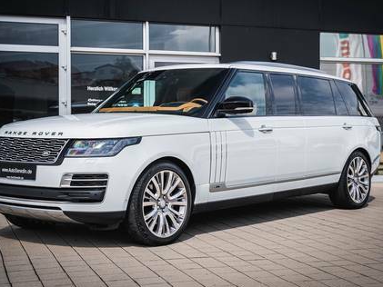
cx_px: 185
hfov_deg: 33.2
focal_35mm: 58
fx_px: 642
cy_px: 134
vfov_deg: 25.2
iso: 500
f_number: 5
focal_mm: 47
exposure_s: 1/1250
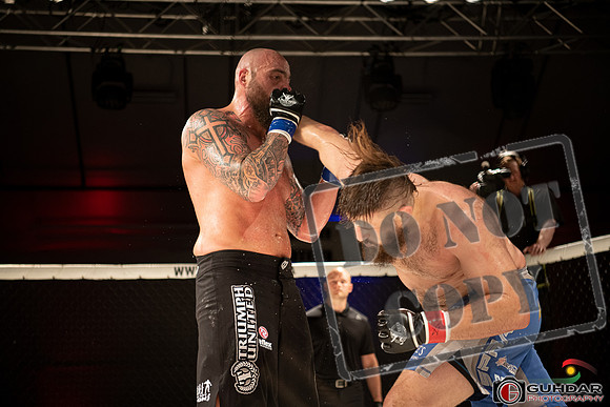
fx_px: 1051
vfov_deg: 21.9
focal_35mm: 62
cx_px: 305
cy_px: 204
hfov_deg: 32.4
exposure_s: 1/1000
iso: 1100
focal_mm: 62
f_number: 2.8
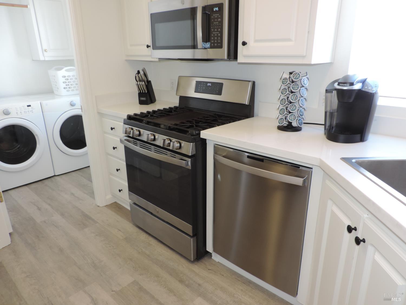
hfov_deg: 71.6
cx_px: 203
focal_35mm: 24
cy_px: 152
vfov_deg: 56.8
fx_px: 281
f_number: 3
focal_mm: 4.3
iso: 140
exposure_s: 1/40
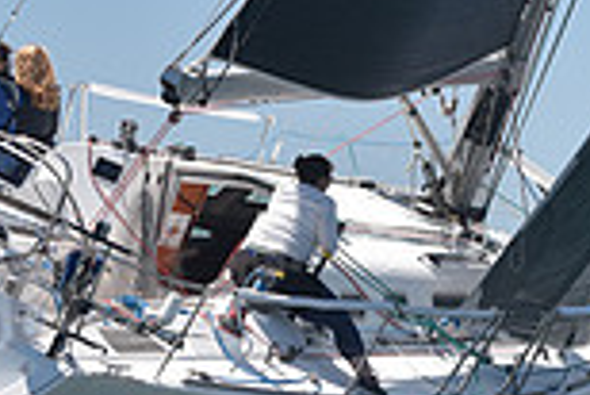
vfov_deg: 3.9
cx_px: 502
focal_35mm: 357
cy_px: 59
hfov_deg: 5.8
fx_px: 5856
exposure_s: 1/1000
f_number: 4
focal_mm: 95
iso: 200
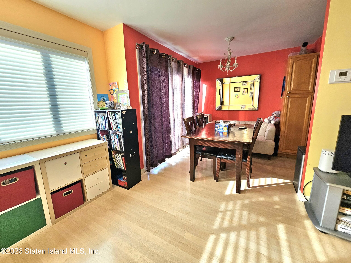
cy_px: 132
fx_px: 132
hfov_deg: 106.2
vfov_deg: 89.9
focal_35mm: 13
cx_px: 176
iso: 64
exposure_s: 1/120
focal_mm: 2.2
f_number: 2.2
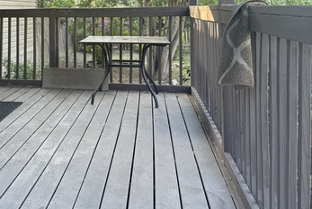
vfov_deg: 27.9
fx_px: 399
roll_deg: +0.5
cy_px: 9
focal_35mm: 46
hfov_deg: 40.5
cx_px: 51
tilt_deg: +1.5
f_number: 1.78
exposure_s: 1/172
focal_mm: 6.76
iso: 80
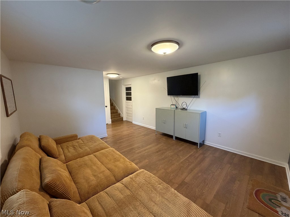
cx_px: 145
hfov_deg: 102.1
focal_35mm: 14
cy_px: 108
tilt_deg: -7.4
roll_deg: +1.1
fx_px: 117
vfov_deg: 85.7
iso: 320
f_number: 2.2
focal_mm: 2.22
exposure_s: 1/60
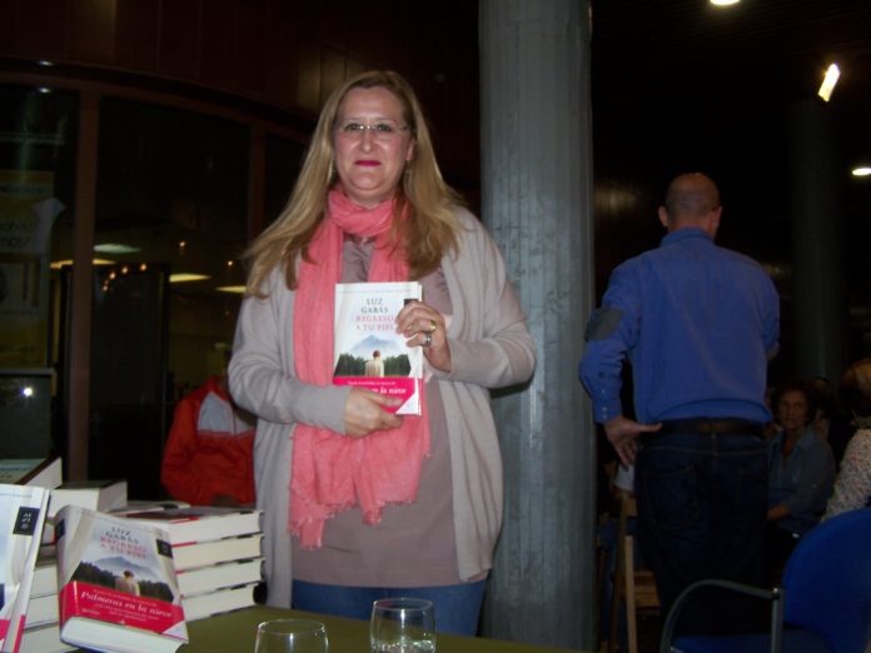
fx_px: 956
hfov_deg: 49.0
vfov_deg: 37.7
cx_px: 436
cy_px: 326
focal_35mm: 38
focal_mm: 6.3
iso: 80
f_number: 2.8
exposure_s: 1/60
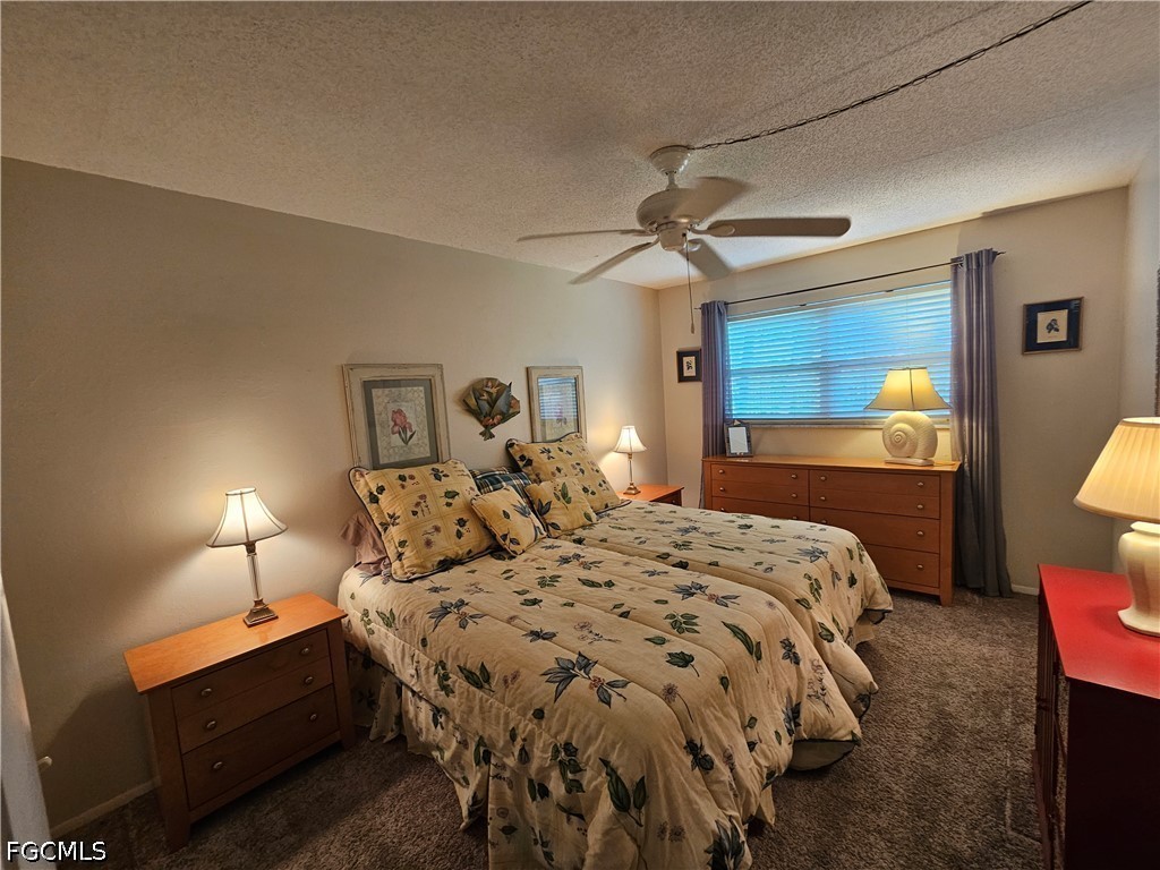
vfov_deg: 89.9
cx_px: 580
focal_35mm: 13
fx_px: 436
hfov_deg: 106.2
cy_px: 435
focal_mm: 2.2
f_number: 2.2
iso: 160
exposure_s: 1/60
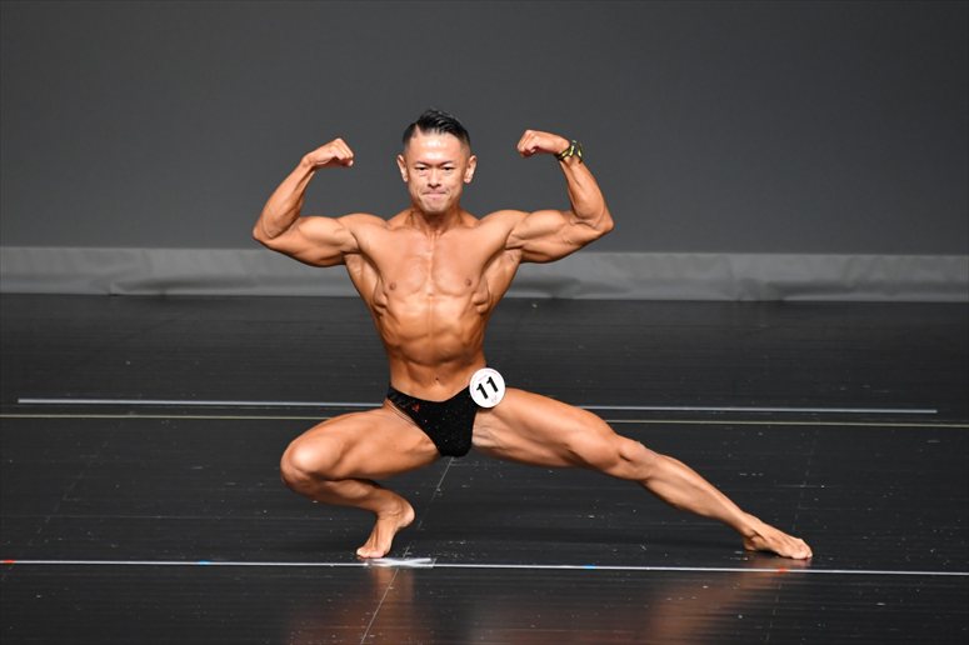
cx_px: 484
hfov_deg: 4.6
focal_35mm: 450
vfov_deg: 3.1
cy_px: 322
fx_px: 12107
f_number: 5.6
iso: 2500
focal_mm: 300
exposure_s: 1/400
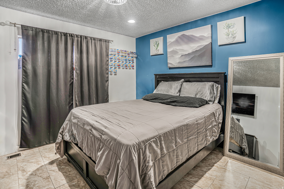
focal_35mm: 17
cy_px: 94
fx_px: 134
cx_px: 142
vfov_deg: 70.4
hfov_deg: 93.3
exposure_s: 1/3
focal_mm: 17
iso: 100
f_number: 2.8
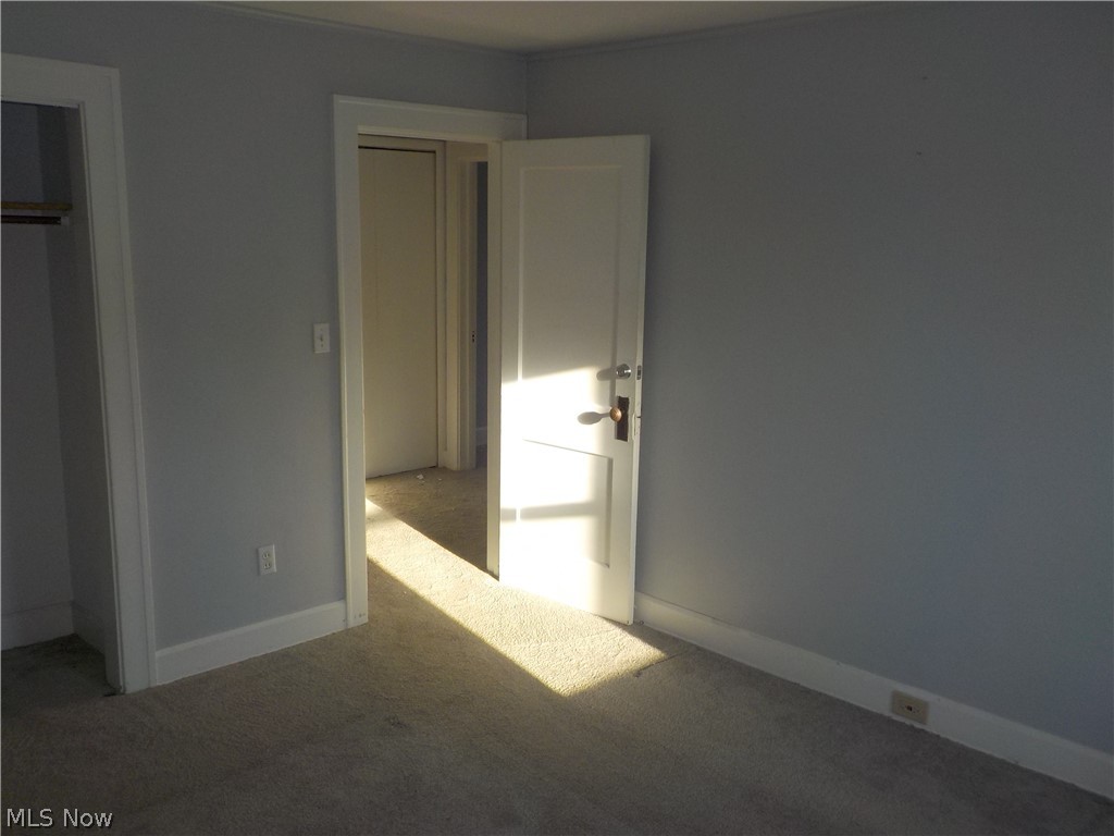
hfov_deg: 60.0
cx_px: 557
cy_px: 418
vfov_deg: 46.8
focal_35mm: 30
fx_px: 965
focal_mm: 4.1
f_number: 3.3
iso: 125
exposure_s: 1/200
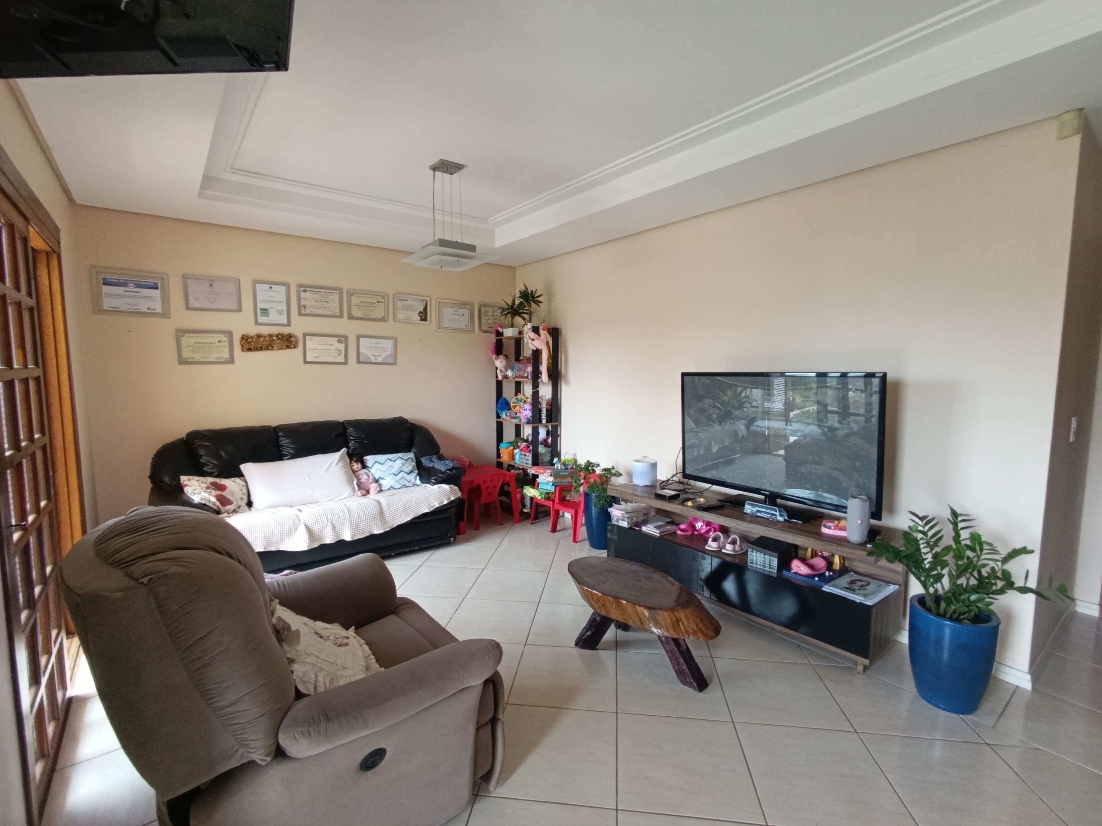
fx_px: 509
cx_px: 551
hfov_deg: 94.5
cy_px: 413
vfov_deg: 78.1
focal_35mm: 16
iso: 200
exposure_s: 1/60
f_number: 2.2
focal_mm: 1.65
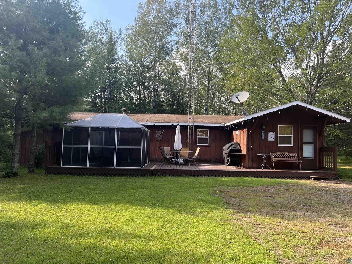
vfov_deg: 53.1
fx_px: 264
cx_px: 176
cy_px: 132
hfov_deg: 67.3
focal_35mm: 26
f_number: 1.5
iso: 50
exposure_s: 1/621
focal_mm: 5.7
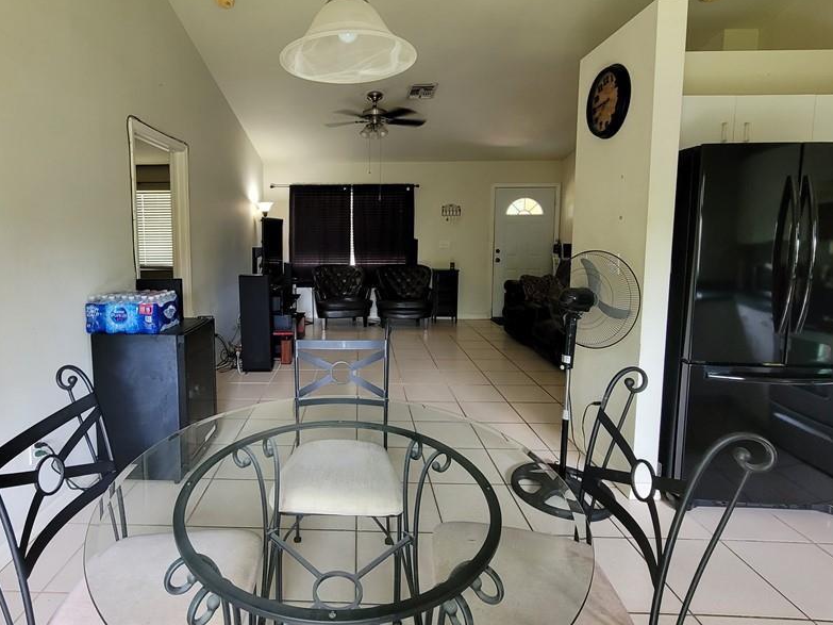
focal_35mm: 17
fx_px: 409
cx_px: 337
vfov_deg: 74.3
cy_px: 267
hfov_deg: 90.0
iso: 200
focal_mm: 2.2
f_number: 2.2
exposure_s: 1/59
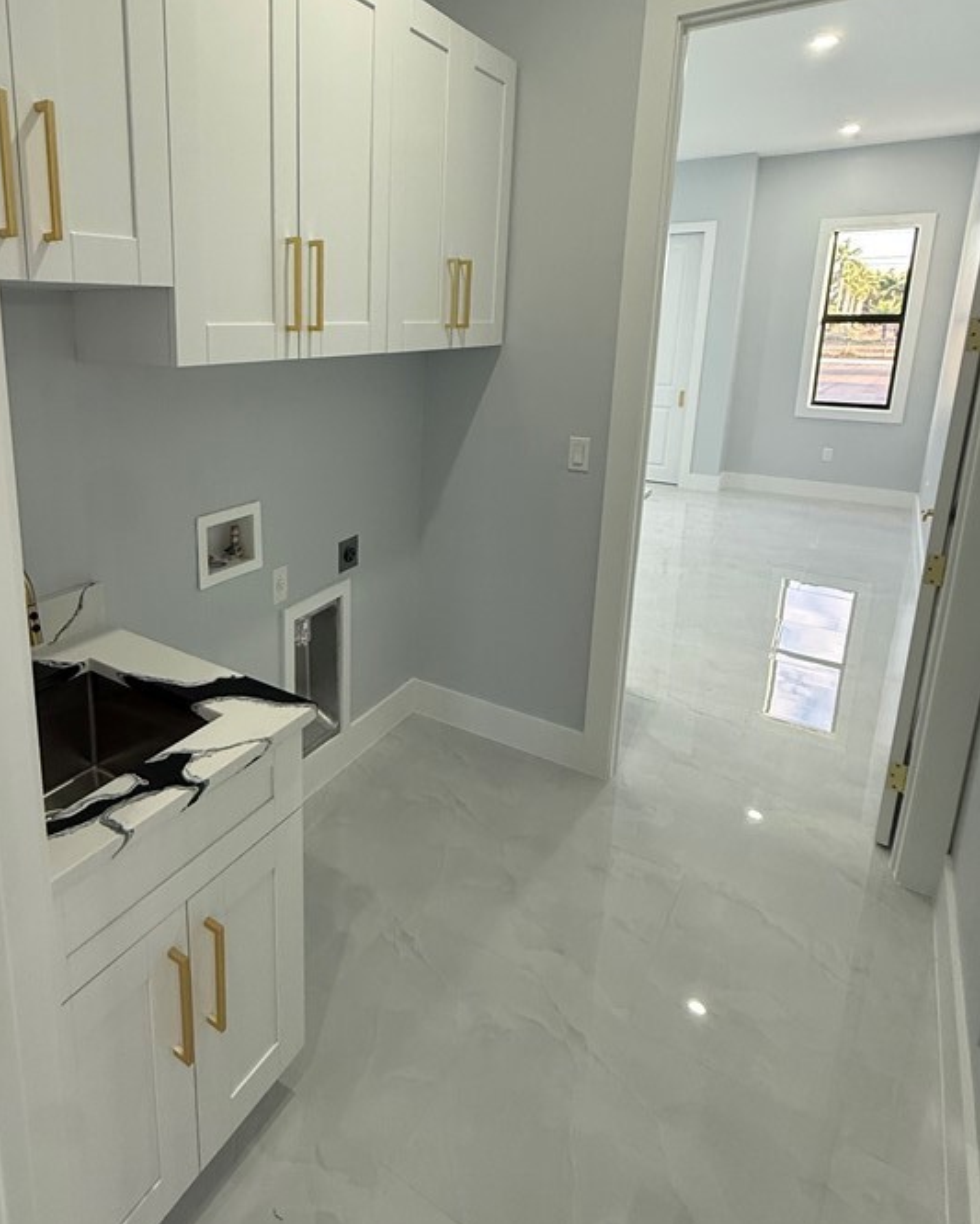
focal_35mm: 21
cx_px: 318
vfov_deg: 76.7
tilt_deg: -12.4
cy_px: 485
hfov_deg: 63.7
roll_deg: -0.4
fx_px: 761
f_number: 2.2
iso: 320
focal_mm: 2.22
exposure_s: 1/120
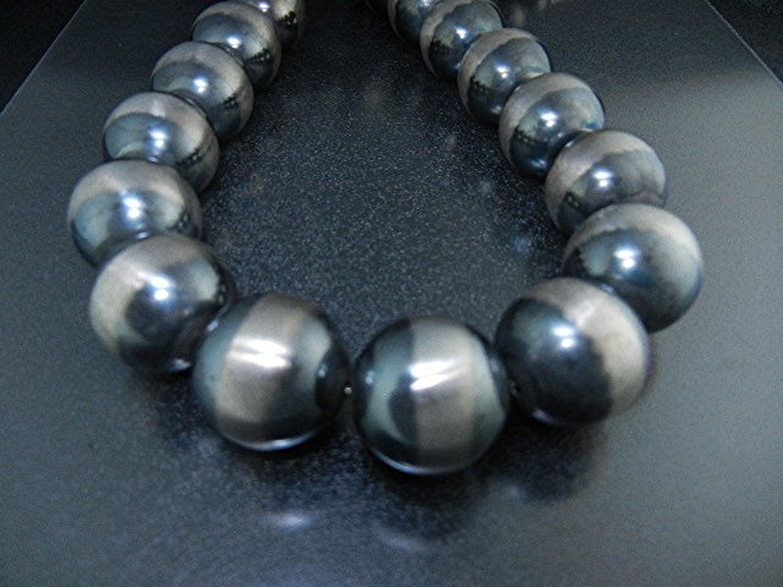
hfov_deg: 60.0
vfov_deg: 46.8
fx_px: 679
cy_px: 294
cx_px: 392
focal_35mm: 30
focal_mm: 5.4
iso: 200
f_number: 3.5
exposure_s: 1/30
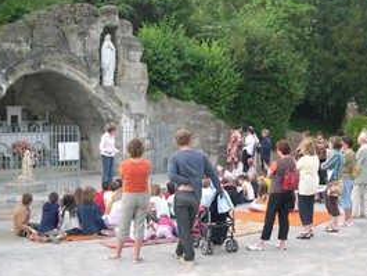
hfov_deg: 37.5
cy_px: 145
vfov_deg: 28.6
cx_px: 180
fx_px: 541
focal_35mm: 51
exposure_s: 1/212
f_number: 2.8
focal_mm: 8
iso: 100
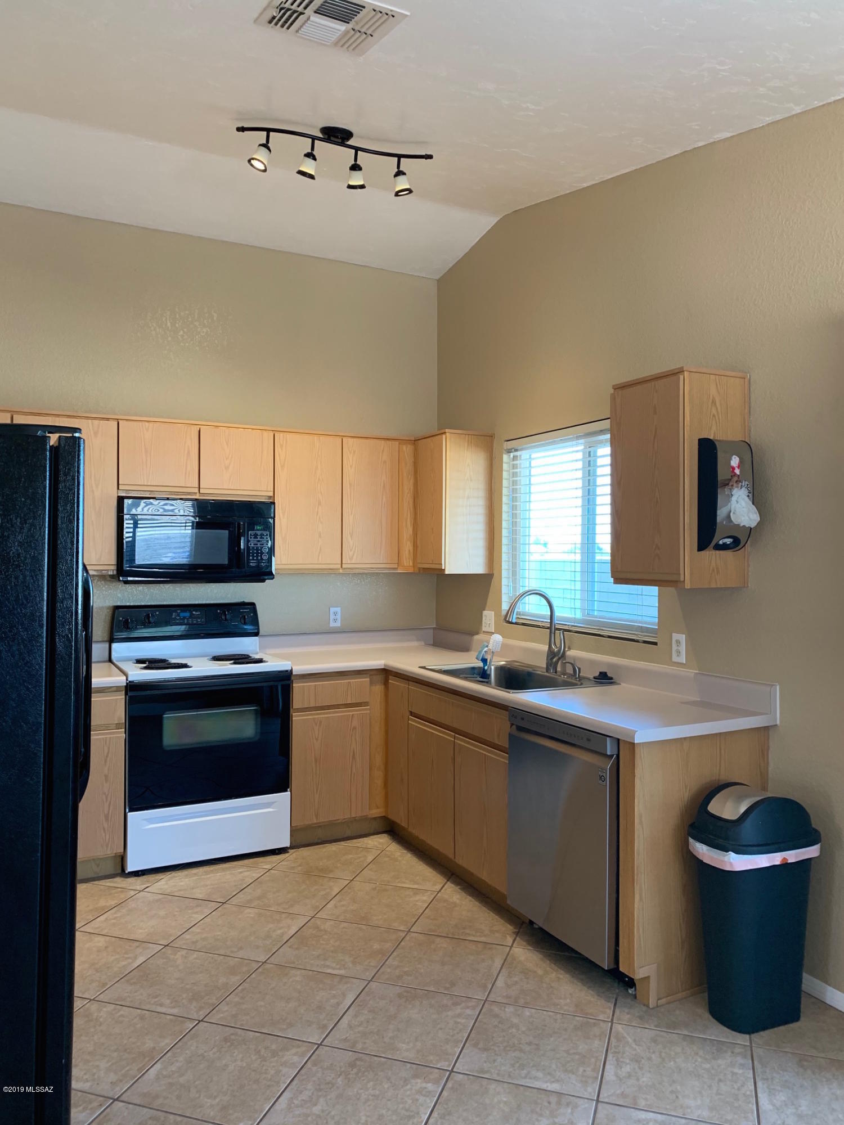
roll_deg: -0.2
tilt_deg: +2.3
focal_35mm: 26
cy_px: 562
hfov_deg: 53.1
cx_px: 422
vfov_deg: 67.3
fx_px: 845
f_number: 1.8
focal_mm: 4.25
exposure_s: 1/60
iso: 125
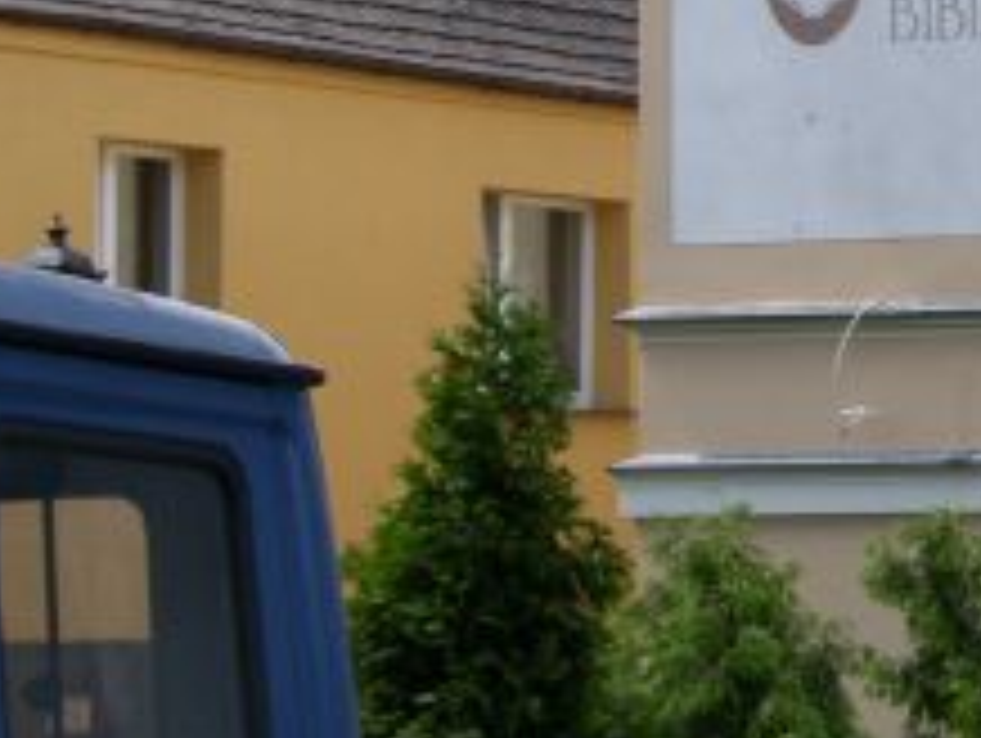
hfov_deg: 7.1
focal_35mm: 275
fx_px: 7802
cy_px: 180
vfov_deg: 5.4
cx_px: 1278
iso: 50
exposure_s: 1/250
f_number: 4.6
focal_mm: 25.7
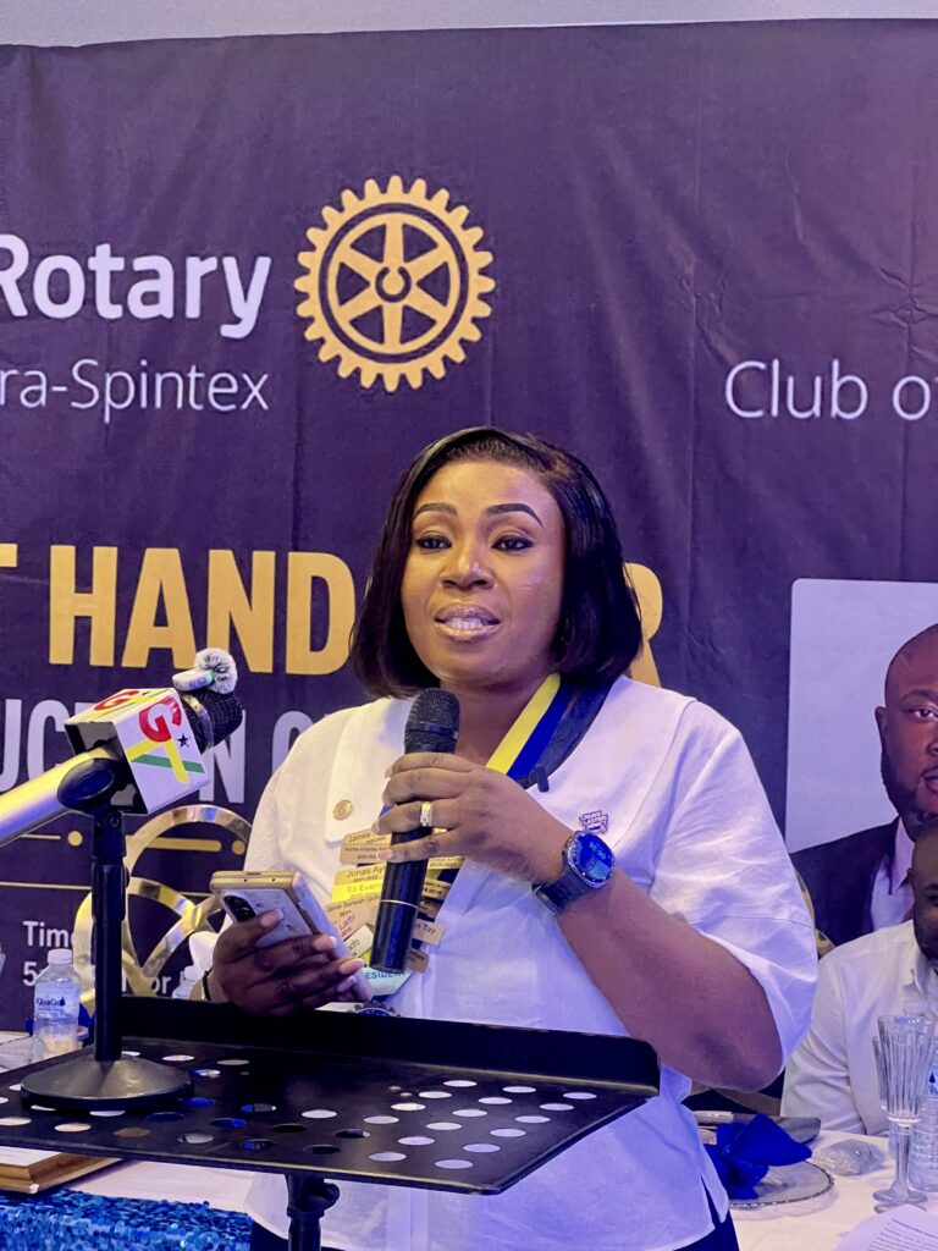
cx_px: 469
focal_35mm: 77
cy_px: 626
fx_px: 2782
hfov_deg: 19.1
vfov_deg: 25.3
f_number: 2.8
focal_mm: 9
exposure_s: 1/34
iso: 800
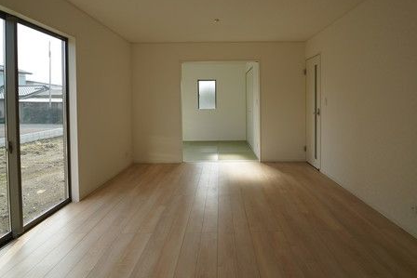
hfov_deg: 83.8
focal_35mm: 20
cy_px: 105
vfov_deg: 61.2
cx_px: 223
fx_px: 232
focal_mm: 14
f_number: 4.5
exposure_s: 1/200
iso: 100
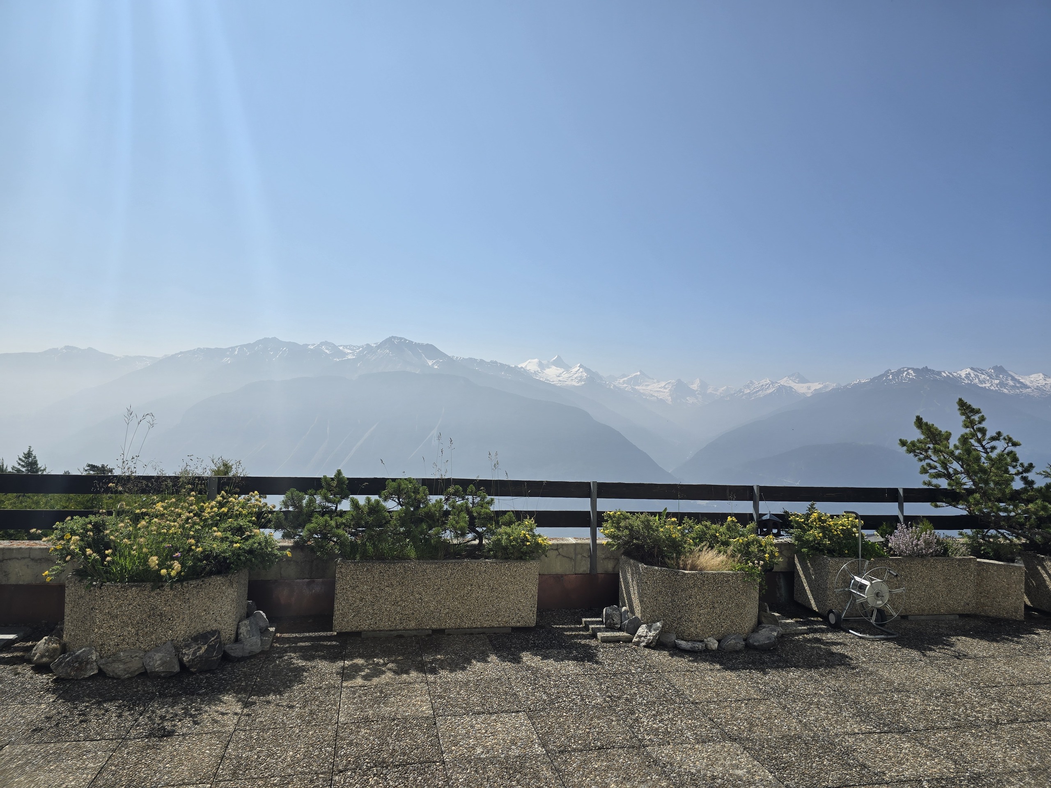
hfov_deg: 73.9
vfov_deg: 58.9
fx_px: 698
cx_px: 526
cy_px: 394
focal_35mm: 23
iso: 12
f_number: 1.7
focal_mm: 6.3
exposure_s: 1/1533
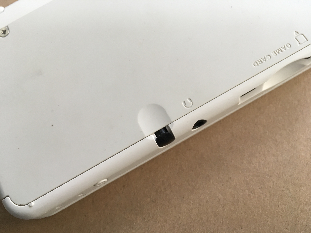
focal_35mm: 29
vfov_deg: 48.2
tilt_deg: -73.9
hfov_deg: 61.7
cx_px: 156
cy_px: 116
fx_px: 261
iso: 50
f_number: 2.2
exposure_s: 1/30
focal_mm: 4.15
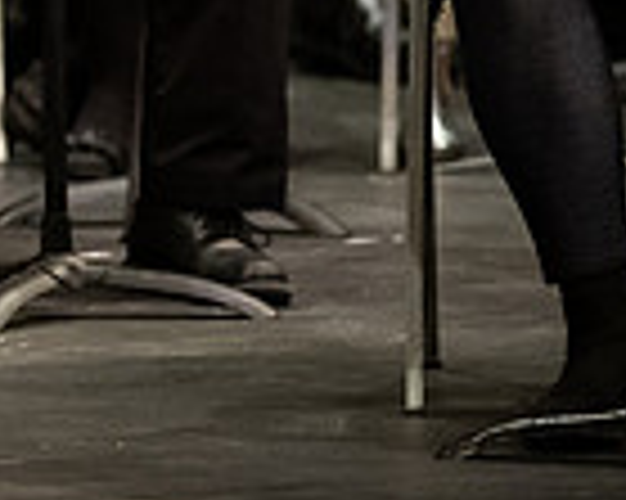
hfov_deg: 1.6
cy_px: -259
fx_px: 21699
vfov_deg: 1.3
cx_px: -649
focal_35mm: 1172
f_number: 3.5
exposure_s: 1/320
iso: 5000
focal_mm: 300
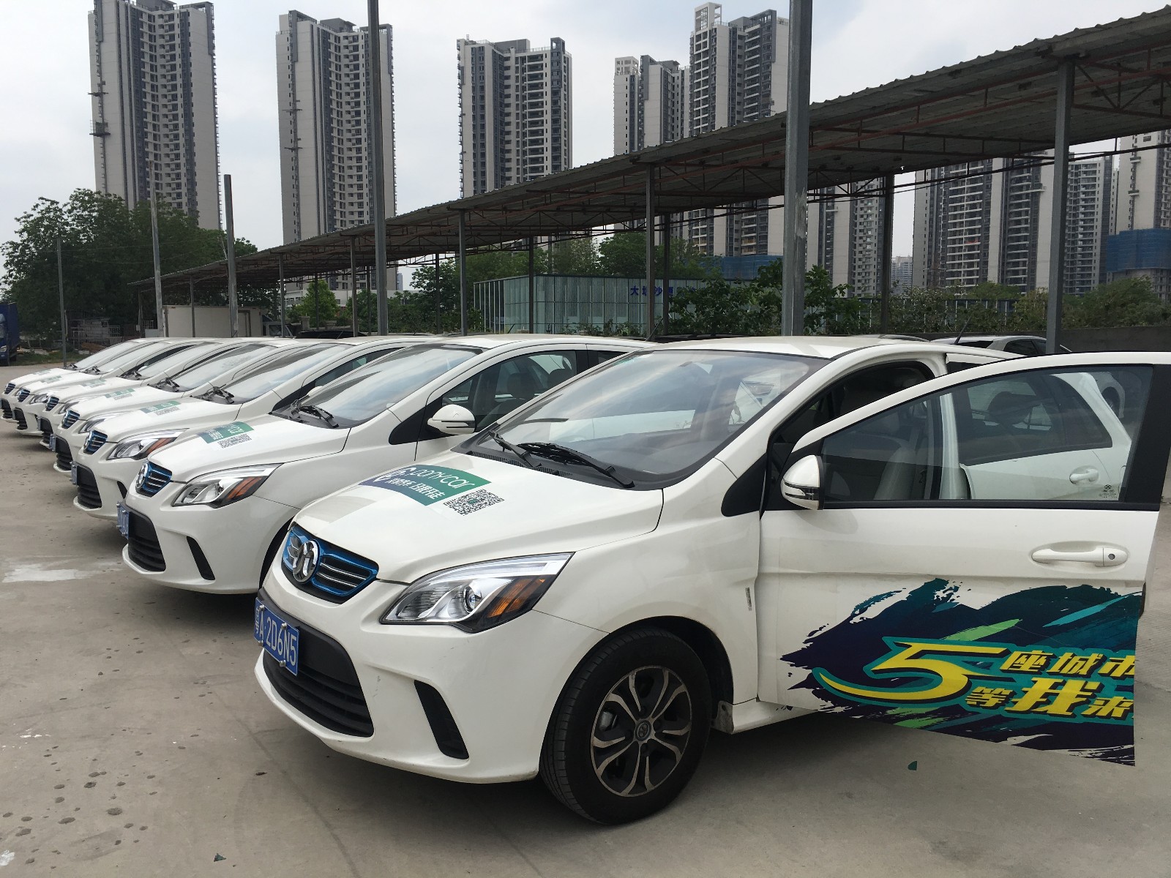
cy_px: 439
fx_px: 981
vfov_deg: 48.2
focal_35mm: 29
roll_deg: +0.6
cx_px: 586
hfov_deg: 61.7
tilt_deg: -4.7
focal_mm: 4.15
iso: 25
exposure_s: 1/2331
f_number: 2.2
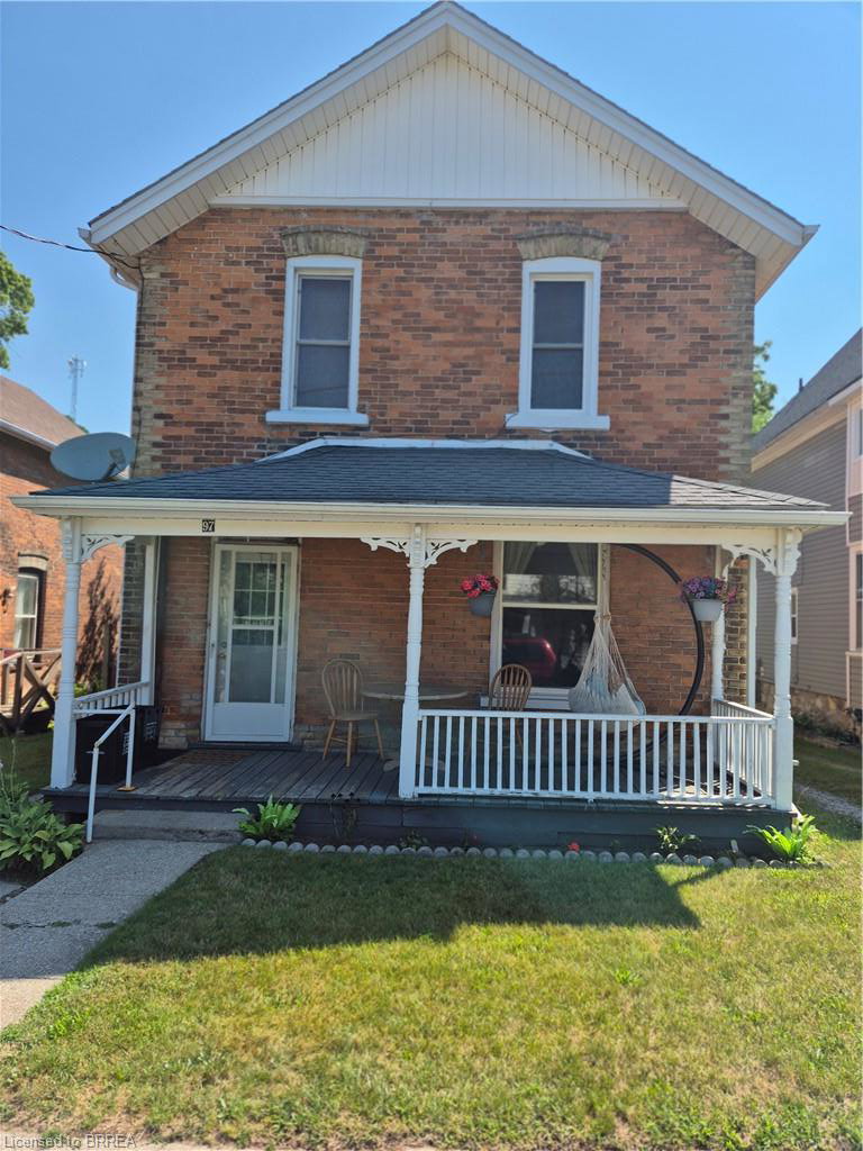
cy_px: 576
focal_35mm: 23
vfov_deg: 73.9
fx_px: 765
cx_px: 432
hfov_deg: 58.9
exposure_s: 1/1628
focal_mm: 5.4
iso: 25
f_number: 1.8
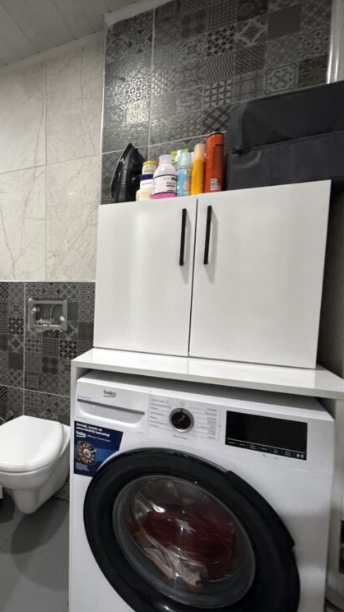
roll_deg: -0.2
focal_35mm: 21
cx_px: 10
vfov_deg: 83.9
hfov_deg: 46.1
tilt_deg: -4.5
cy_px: 312
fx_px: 341
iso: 800
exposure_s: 1/50
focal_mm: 2.22
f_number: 2.2
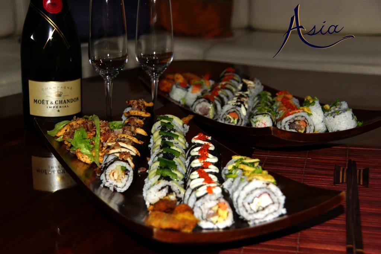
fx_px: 714
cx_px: 190
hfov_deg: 29.9
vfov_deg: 20.2
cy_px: 127
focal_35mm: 68
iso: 400
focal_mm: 45
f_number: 4.5
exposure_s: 1/60
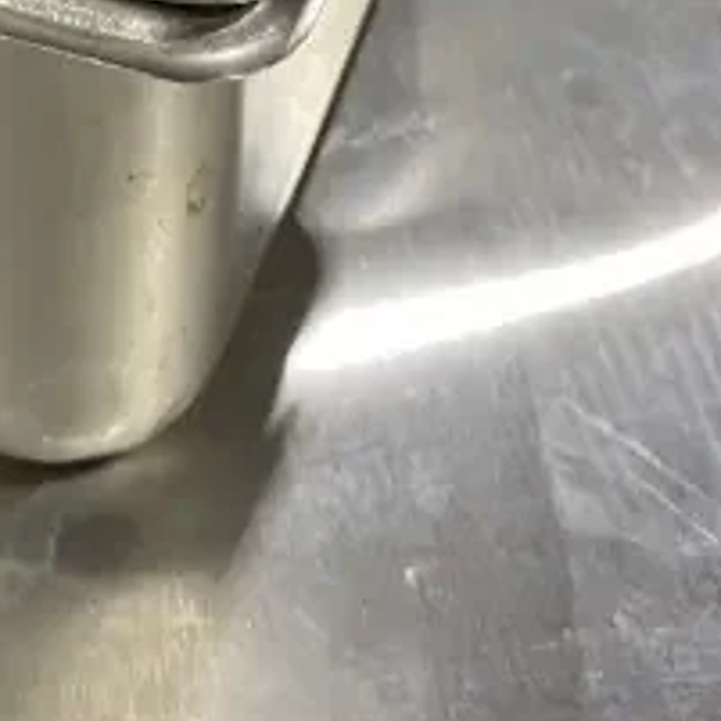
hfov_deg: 18.4
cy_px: -425
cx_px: 90
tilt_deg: -31.0
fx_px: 2192
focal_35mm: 93
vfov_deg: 16.6
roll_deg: -0.1
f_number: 1.8
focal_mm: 4.25
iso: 160
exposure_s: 1/60
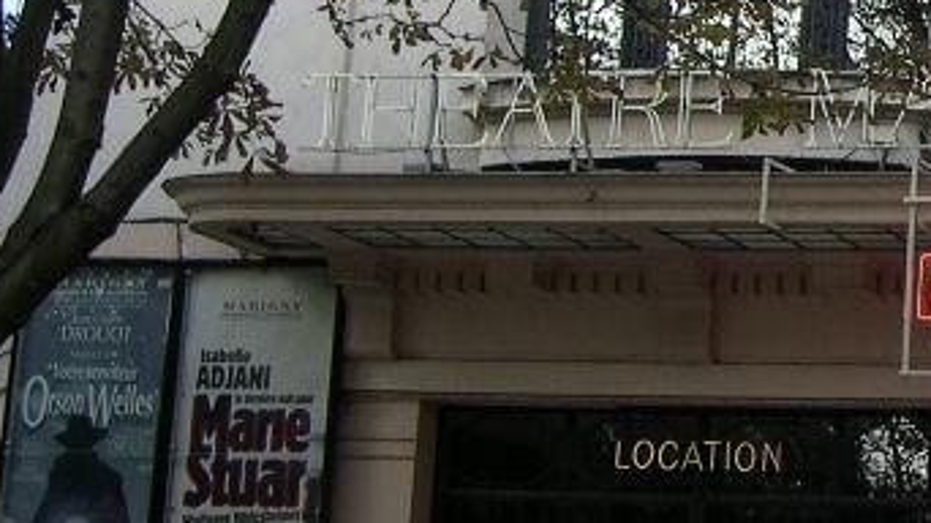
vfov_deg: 9.6
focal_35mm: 124
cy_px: -82
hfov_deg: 16.2
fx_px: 3060
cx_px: 1269
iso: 100
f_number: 2.8
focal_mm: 8
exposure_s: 1/377
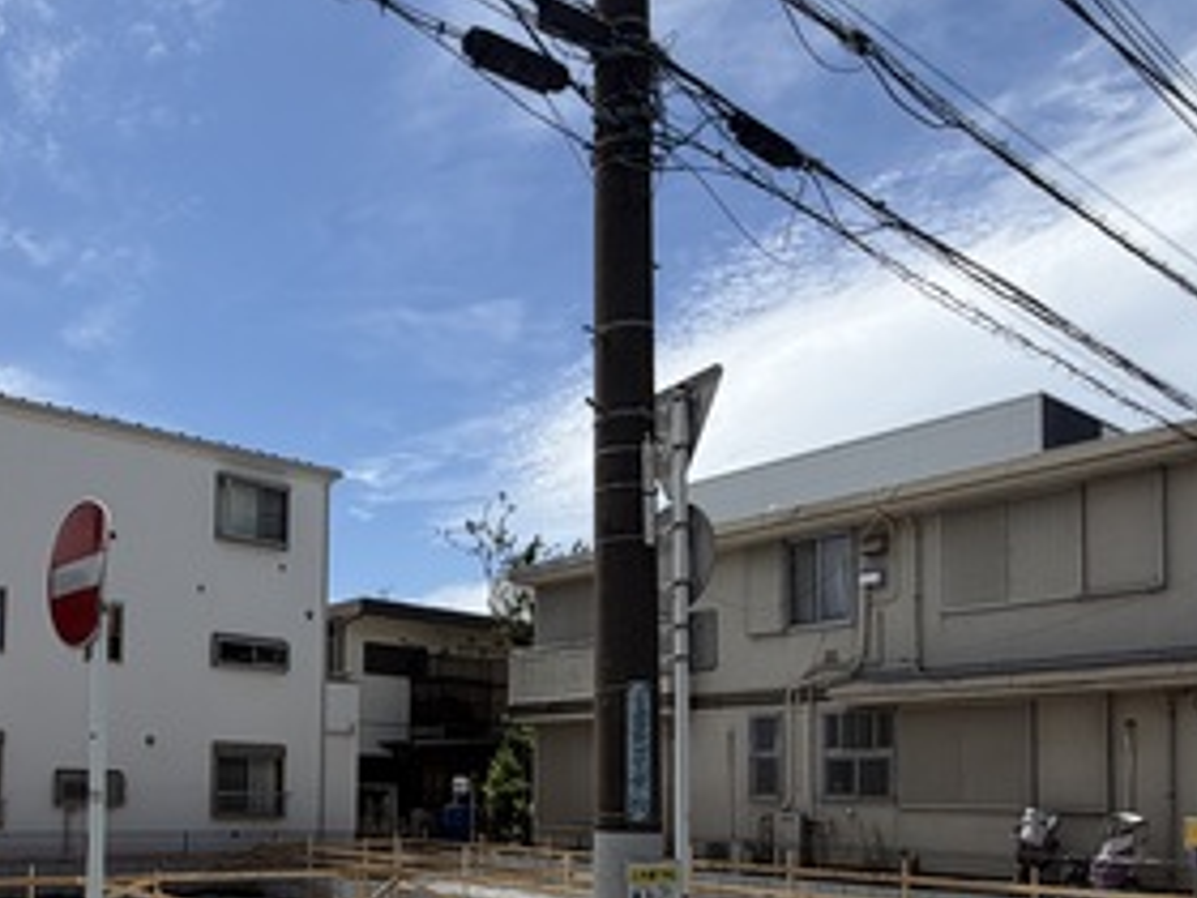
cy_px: 740
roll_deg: -0.4
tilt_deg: +2.8
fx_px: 1107
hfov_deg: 54.0
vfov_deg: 41.9
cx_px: 286
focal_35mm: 32
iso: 20
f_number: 2.2
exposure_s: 1/1211
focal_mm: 2.22
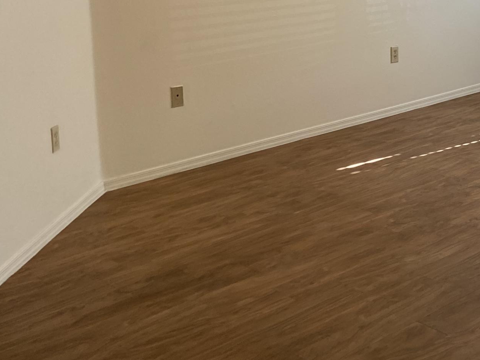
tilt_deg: -7.8
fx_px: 860
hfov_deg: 29.0
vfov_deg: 22.9
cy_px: 17
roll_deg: +0.4
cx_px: 490
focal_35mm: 62
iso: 125
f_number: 1.8
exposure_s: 1/120
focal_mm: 4.25
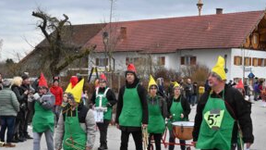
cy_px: 122
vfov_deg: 15.6
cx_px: 102
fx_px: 543
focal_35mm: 77
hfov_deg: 27.4
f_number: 13
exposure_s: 1/640
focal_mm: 53
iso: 2500
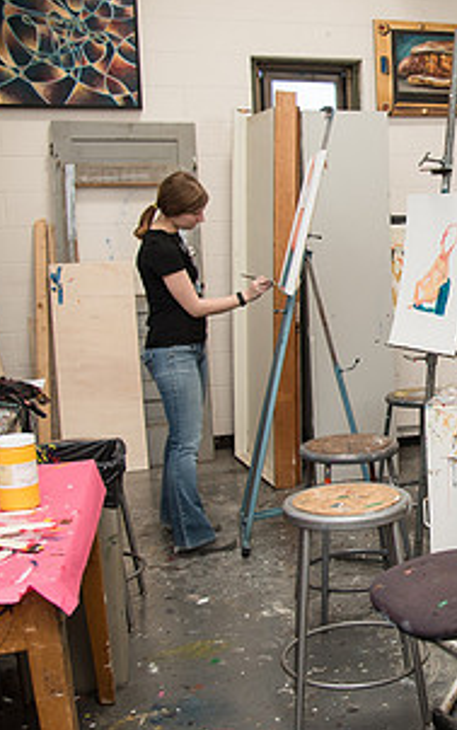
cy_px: 337
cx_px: 530
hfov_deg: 25.1
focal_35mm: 47
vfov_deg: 42.6
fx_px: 936
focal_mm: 24
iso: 500
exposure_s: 1/125
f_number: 4
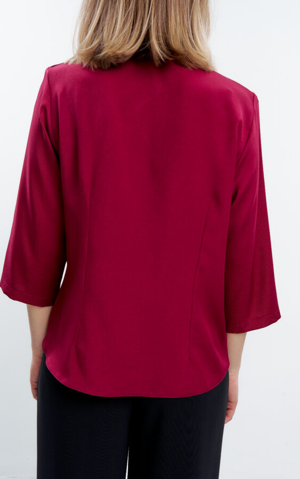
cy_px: 240
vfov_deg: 46.2
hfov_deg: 29.9
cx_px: 155
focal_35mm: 43
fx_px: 563
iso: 100
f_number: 9
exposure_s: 1/160
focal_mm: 42
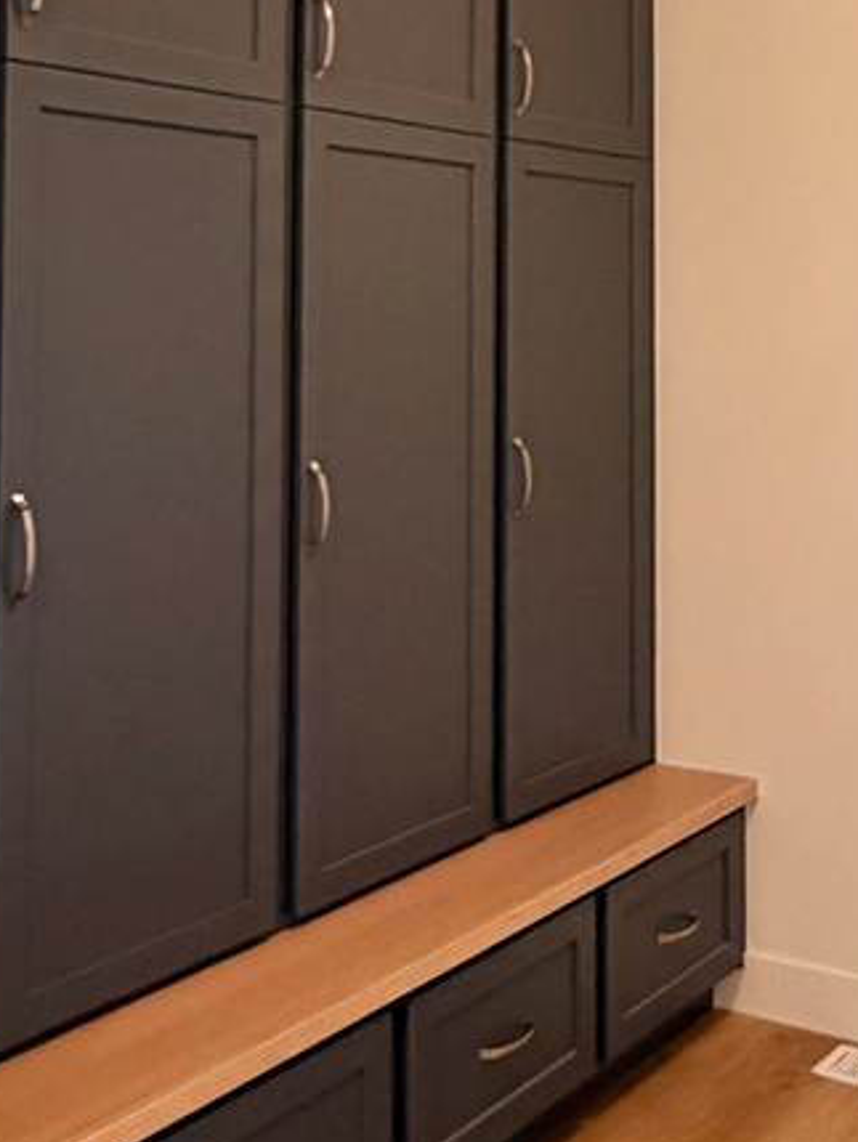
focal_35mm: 50
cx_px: 640
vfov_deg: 37.1
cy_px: 266
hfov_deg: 28.7
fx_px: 1651
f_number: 2.2
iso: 320
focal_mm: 2.22
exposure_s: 1/120
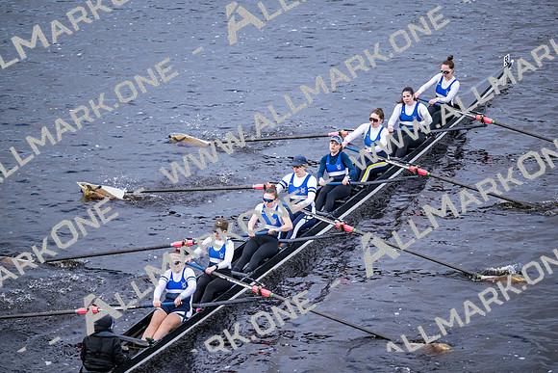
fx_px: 3101
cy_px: 186
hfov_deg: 10.3
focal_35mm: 200
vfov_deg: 6.9
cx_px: 279
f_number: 2.8
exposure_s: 1/2000
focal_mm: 200
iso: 1400
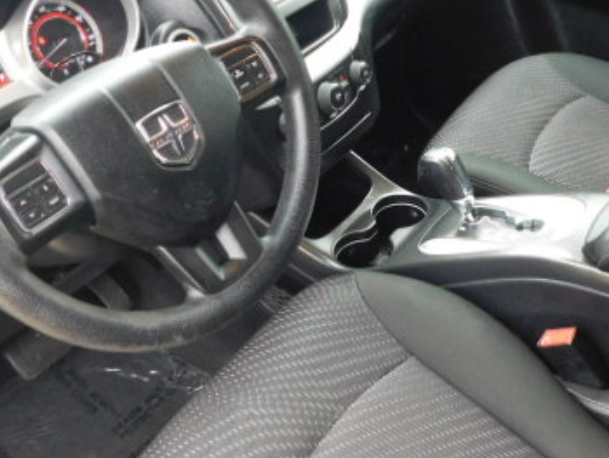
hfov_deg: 44.4
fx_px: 739
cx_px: 379
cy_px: 176
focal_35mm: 42
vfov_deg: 34.2
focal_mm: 4
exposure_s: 1/30
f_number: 3
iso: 400
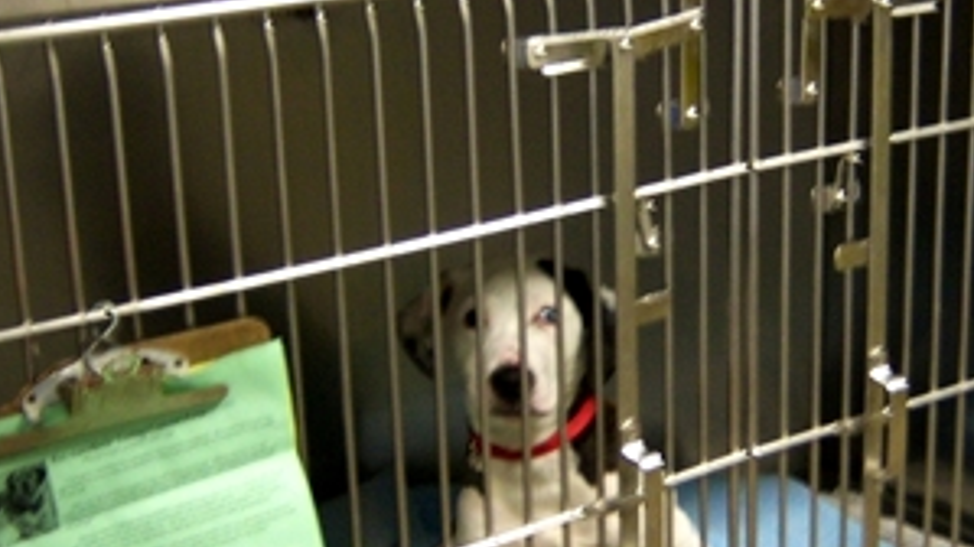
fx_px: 1962
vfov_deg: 15.9
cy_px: 269
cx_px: 652
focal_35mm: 76
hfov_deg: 27.7
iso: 160
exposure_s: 1/8
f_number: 2.8
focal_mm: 7.5
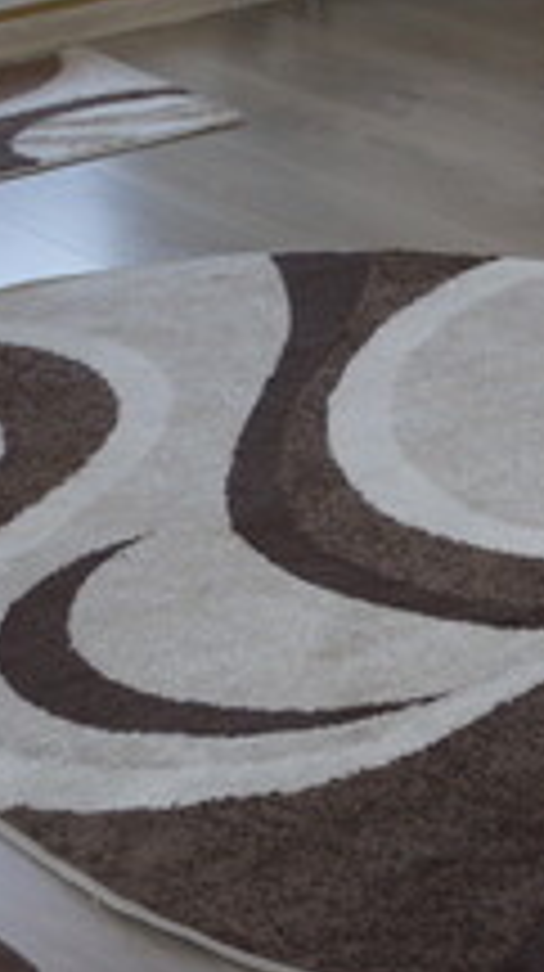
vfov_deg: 14.9
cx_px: 971
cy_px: -500
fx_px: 3447
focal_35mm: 134
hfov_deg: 8.7
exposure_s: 1/125
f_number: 3.5
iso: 180
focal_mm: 18
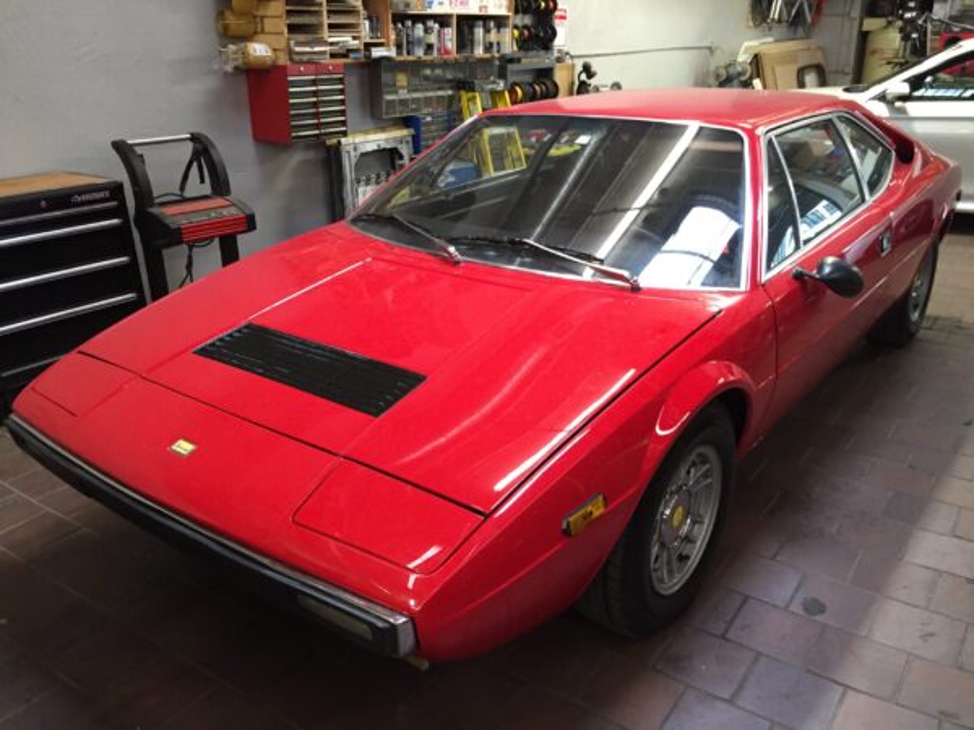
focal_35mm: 29
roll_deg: -0.3
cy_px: 365
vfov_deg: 48.2
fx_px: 816
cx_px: 487
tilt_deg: -21.9
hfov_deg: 61.7
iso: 160
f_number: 2.2
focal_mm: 4.15
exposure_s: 1/30
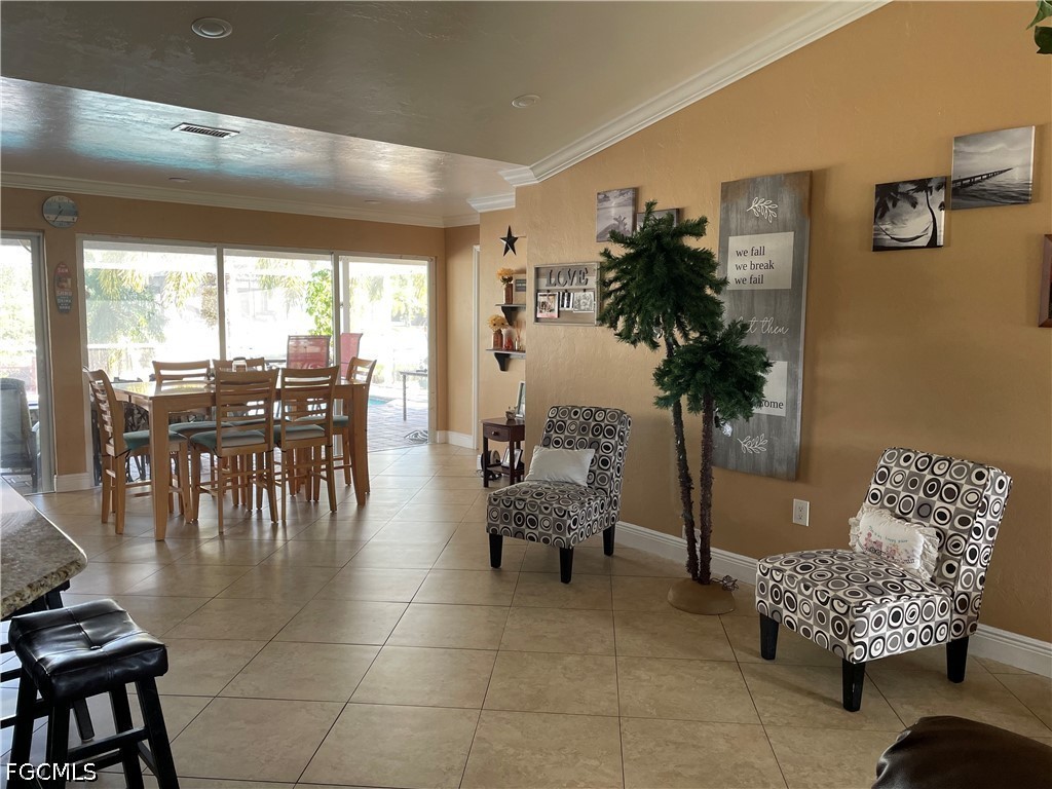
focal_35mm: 26
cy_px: 394
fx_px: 790
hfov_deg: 67.3
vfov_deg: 53.1
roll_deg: -0.2
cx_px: 526
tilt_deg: -5.8
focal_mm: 4.2
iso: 100
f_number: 1.6
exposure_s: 1/121
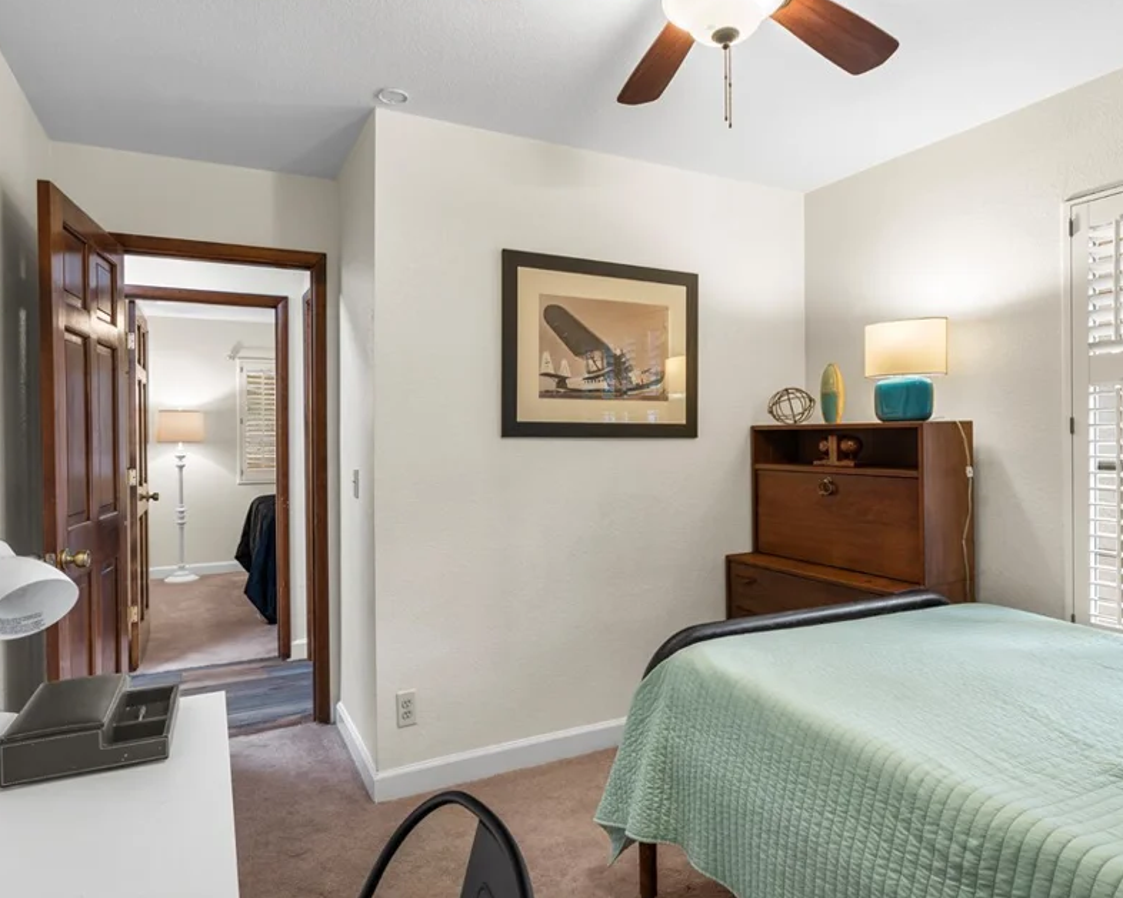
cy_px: 443
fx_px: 731
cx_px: 556
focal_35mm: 22
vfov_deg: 63.1
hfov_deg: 75.0
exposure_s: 1/125
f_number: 8
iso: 400
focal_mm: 18
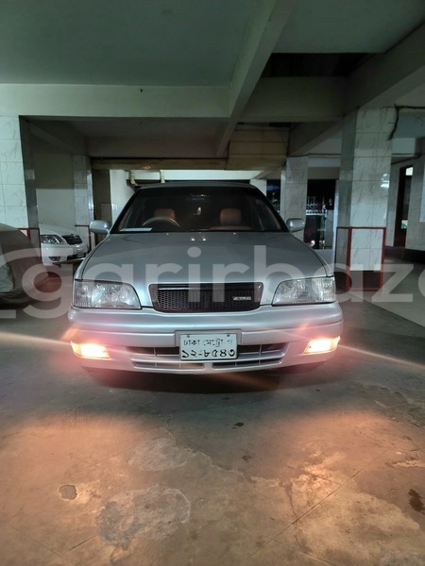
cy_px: 283
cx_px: 212
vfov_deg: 69.4
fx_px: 409
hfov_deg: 54.9
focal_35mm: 25
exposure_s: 1/25
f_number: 1.8
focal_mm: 7
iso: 640
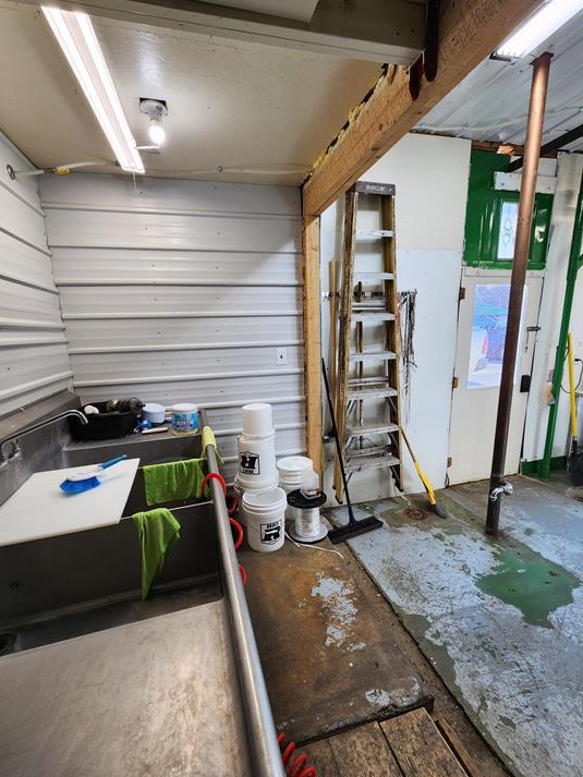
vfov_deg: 102.0
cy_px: 410
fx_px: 314
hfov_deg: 85.7
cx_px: 287
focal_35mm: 14
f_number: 2.2
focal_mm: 2.2
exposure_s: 1/120
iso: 80
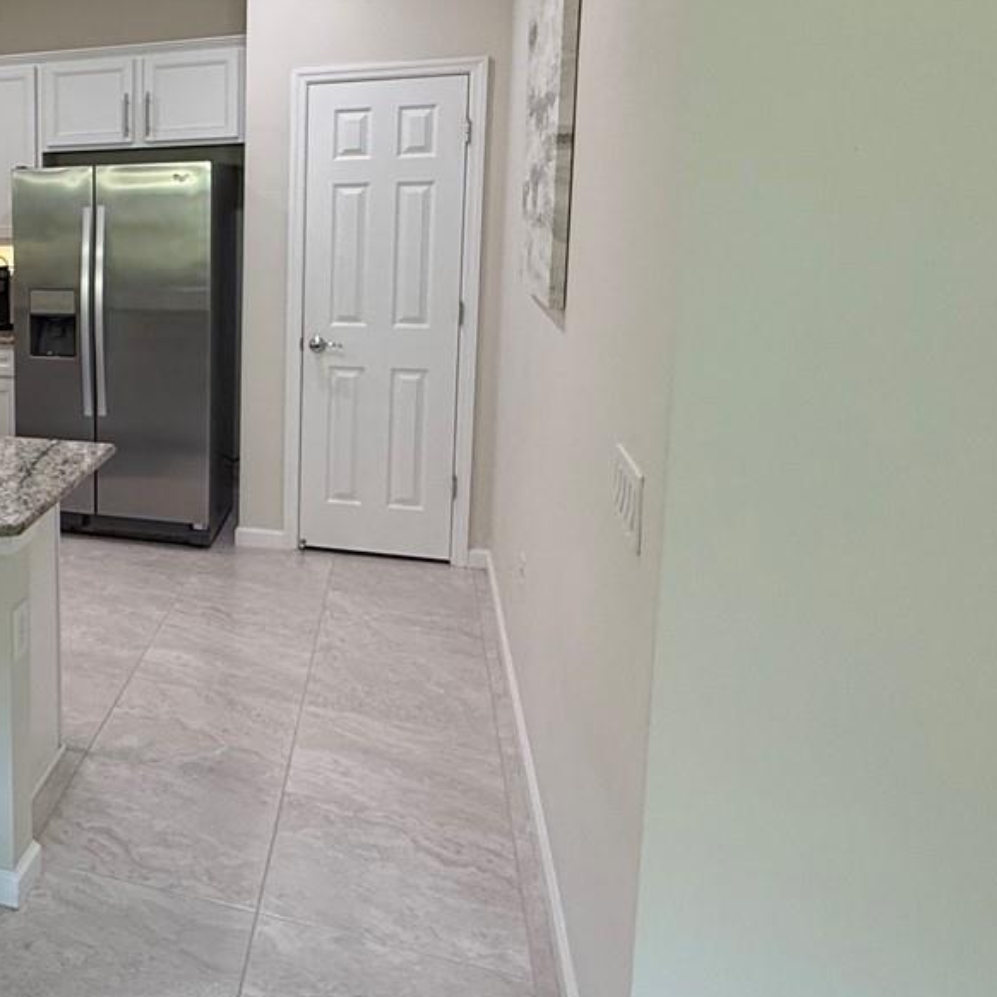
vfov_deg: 47.7
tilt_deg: -6.0
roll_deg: +2.0
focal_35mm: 34
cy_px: 337
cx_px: -91
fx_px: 1108
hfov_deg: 39.8
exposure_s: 1/120
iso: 200
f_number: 2.2
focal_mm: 2.22
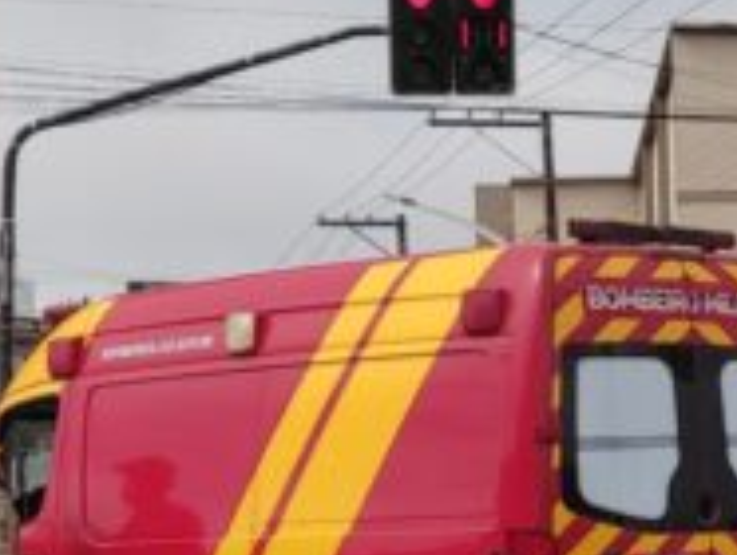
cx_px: 785
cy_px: 468
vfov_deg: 21.6
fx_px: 1428
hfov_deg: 26.9
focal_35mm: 67
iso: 100
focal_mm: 4.74
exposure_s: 1/15285
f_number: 1.79
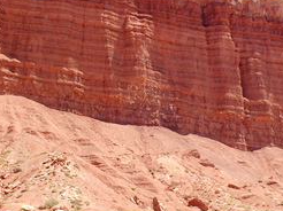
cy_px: 108
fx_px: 466
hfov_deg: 33.7
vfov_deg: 25.6
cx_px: 171
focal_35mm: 57
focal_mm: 5
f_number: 3.9
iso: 125
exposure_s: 1/640
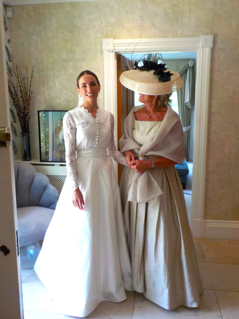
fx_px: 276
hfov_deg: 46.8
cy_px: 160
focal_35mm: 30
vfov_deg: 60.0
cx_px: 120
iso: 125
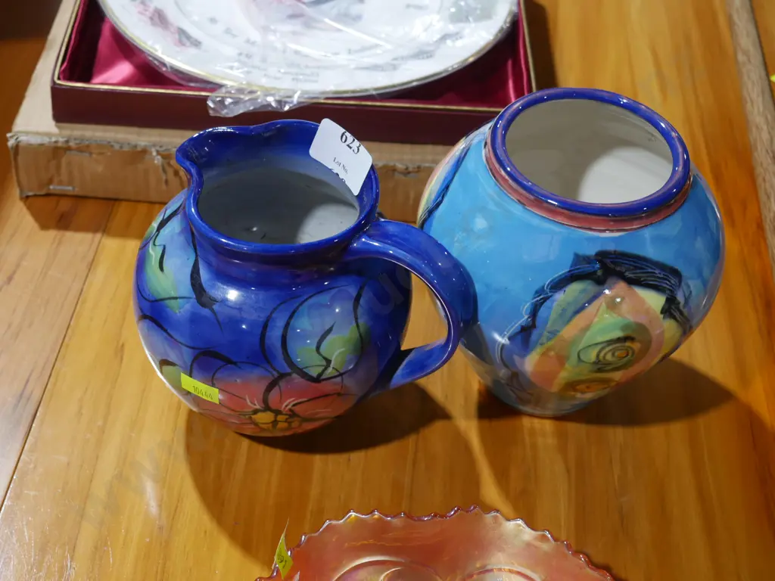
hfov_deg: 35.5
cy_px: 290
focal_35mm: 54
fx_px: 1209
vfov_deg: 27.0
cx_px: 388
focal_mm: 27
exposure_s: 1/60
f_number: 5.3
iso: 640
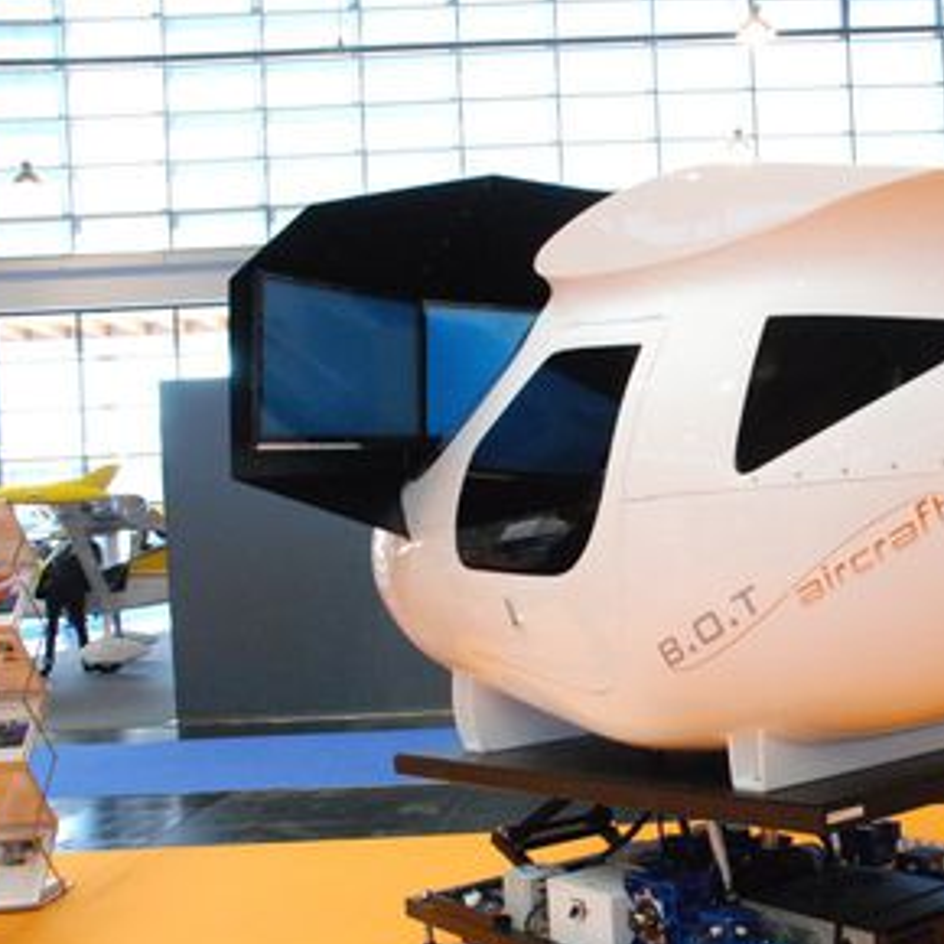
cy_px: 519
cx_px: 768
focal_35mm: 44
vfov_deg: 38.3
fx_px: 1358
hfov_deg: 36.9
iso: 1600
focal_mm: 20
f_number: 6.3
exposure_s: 1/160
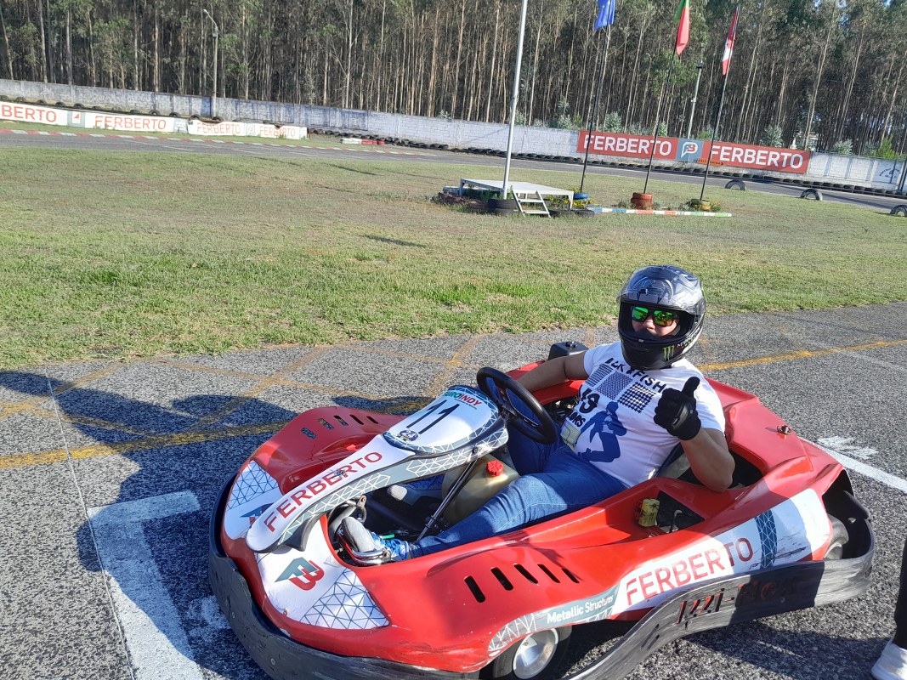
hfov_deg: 67.3
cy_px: 340
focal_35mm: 26
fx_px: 681
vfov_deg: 53.1
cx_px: 454
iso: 40
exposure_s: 1/254
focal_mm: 3.98
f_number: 1.8
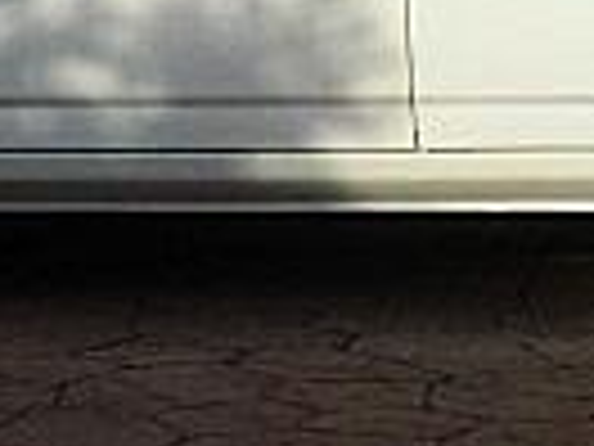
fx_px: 2986
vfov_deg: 8.5
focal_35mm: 174
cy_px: 81
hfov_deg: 11.4
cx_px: 338
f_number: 2.8
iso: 50
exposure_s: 1/800
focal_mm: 6.3
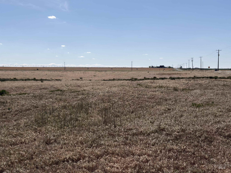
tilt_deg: +0.1
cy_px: 86
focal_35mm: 52
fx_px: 347
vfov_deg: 28.0
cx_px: 116
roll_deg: +1.1
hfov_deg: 36.8
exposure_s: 1/7813
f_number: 1.6
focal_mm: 5.96
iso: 40
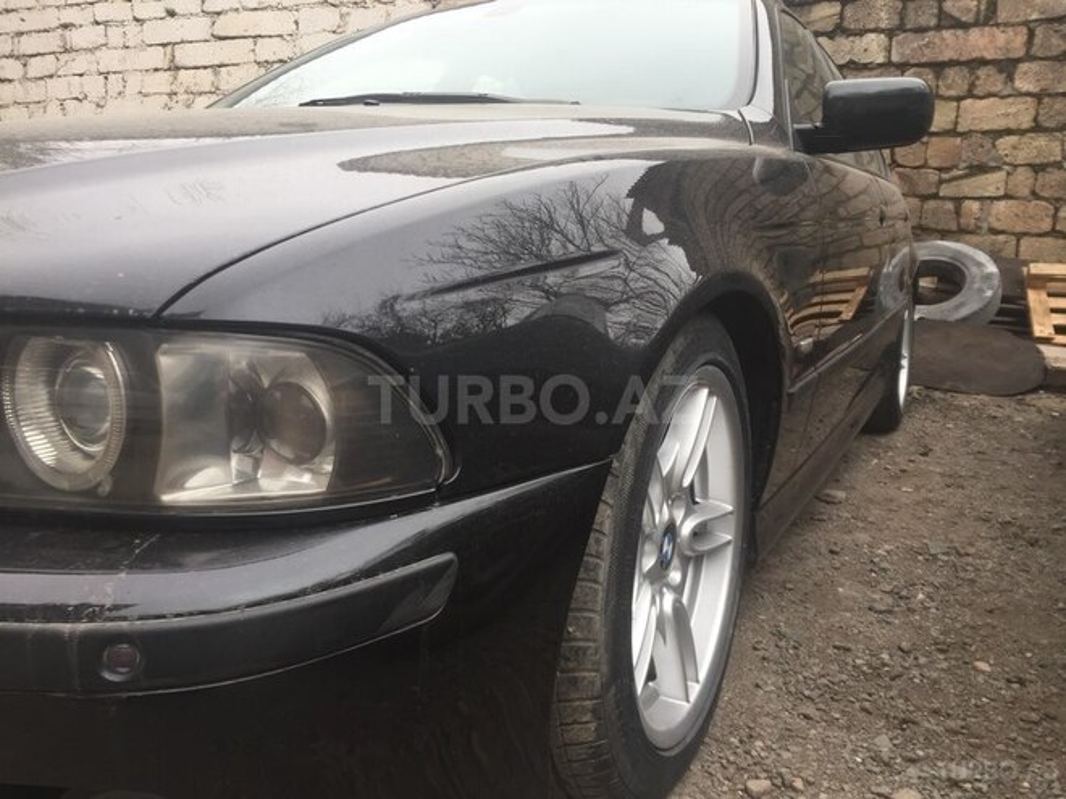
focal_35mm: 29
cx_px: 533
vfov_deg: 48.2
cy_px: 400
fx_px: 893
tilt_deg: -8.7
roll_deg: -1.8
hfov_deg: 61.7
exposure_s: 1/194
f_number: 2.2
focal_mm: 4.15
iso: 32
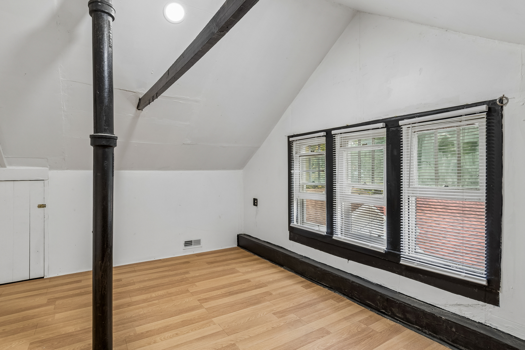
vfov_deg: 67.4
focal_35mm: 18
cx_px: 262
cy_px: 175
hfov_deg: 90.0
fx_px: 262
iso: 250
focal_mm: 12
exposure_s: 1/10
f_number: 8
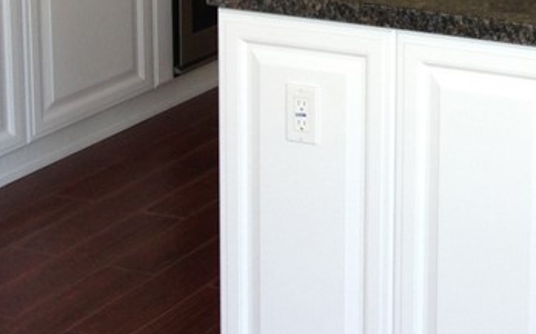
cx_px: 667
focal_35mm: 103
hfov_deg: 18.9
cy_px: -162
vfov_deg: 12.1
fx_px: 1504
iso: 64
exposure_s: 1/20
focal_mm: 4.13
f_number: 2.4
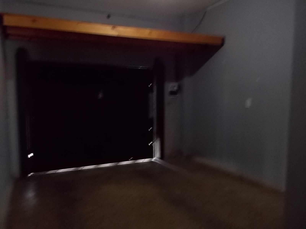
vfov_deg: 48.2
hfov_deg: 61.7
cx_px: 153
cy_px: 114
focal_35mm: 29
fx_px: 256
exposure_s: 1/2
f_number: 3.3
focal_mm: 4.1
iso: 400
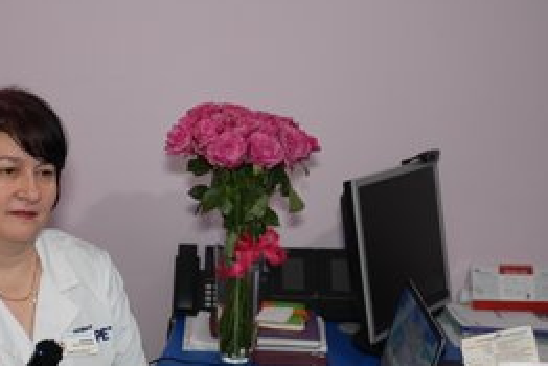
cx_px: 142
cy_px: 267
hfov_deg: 32.3
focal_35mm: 61
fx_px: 929
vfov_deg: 22.1
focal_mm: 40
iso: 3200
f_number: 4
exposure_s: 1/160
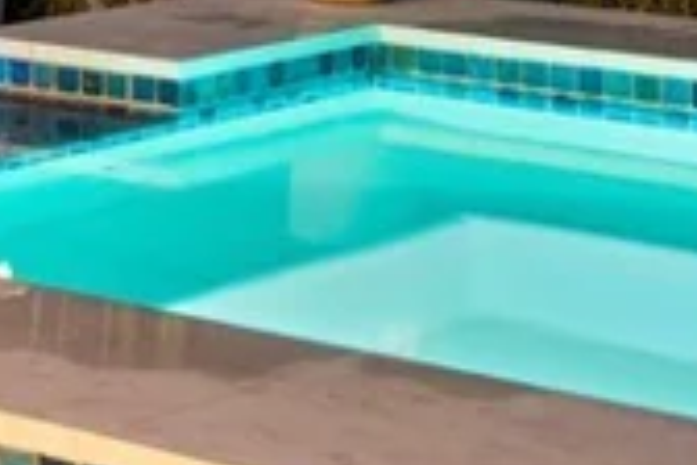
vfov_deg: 8.6
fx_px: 2943
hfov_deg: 12.7
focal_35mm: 152
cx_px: -402
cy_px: -417
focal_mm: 25
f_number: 4.5
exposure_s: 1/2.5
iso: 400
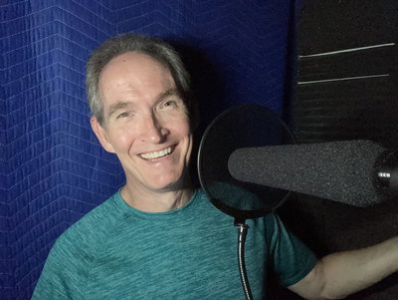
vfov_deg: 44.2
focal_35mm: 32
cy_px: 150
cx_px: 199
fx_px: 368
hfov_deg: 56.8
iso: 640
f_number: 2.2
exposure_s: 1/30
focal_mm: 2.87
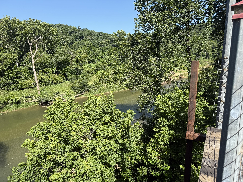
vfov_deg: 56.8
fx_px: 168
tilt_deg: -11.8
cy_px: 91
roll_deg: +2.2
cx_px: 122
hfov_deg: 71.6
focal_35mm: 24
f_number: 1.78
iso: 80
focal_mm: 6.76
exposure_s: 1/1949
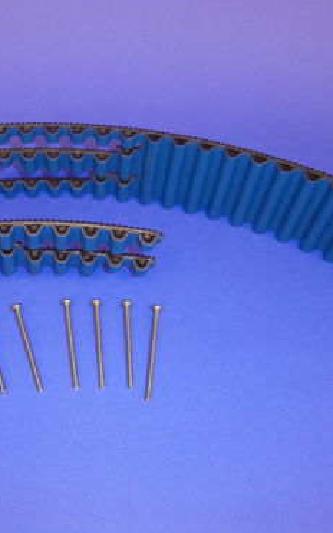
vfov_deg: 49.3
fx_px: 581
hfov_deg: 31.3
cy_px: 265
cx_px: 73
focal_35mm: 40
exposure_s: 1/30
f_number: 2.6
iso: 200
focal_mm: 4.9
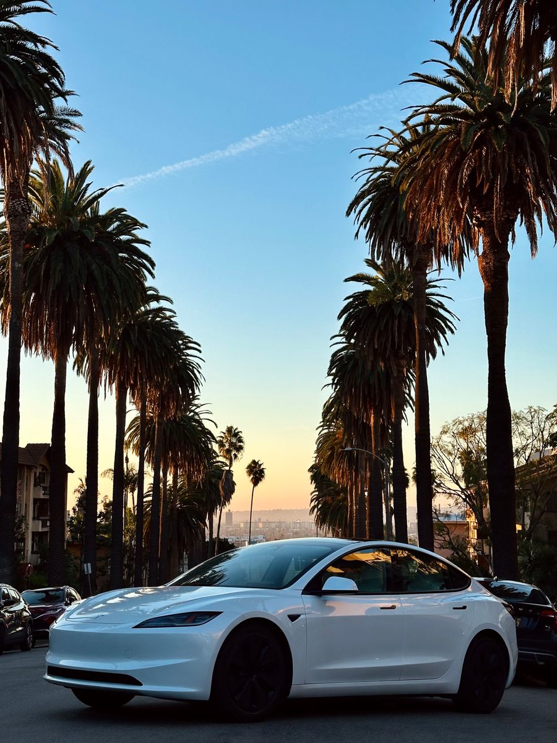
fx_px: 1030
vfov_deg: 39.7
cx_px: 278
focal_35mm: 48
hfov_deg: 30.3
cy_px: 372
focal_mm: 6.86
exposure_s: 1/1030
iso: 64
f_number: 1.78
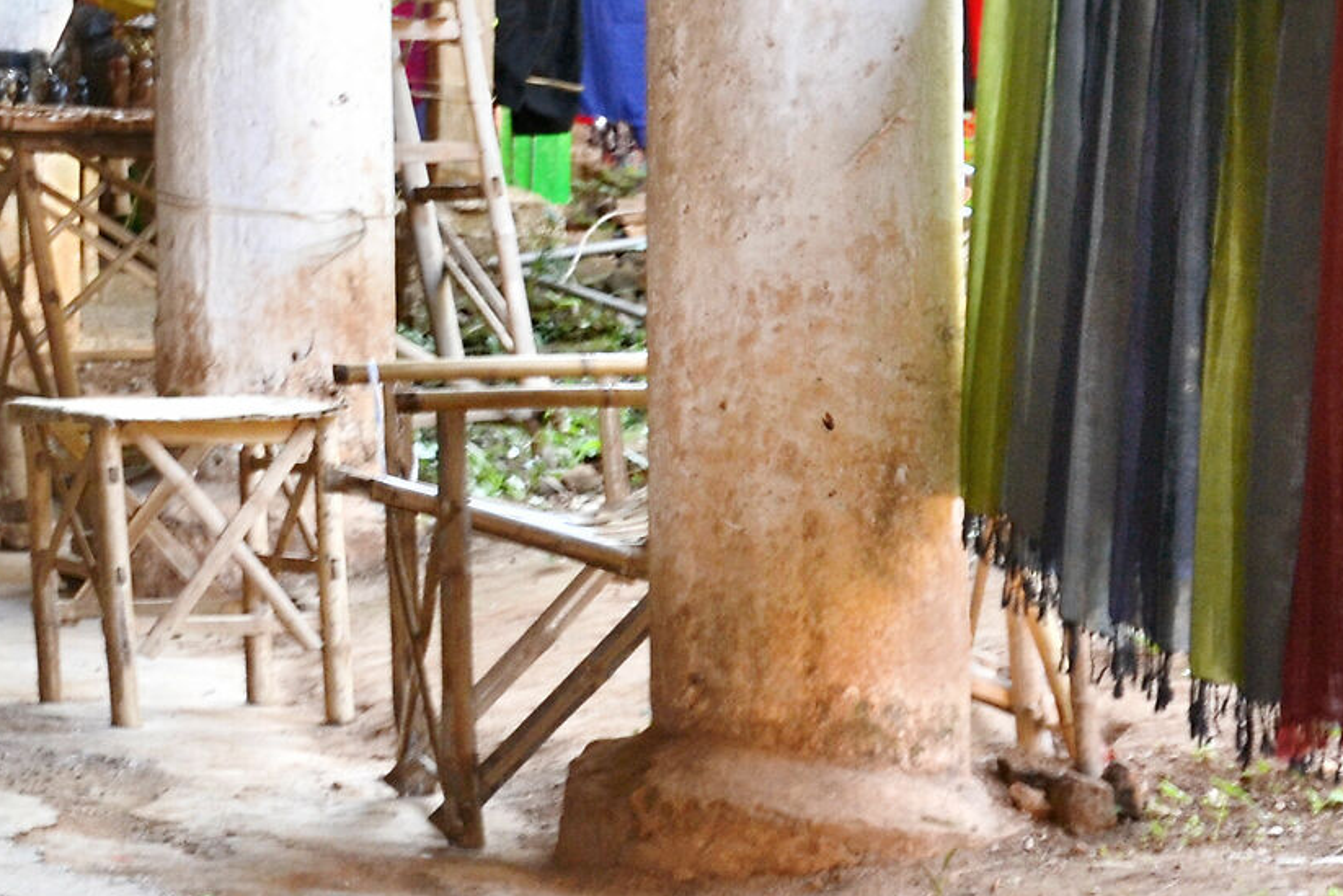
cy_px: -405
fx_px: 7835
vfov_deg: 6.5
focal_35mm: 210
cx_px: -333
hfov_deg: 9.6
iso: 320
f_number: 4.8
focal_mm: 48
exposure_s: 1/30
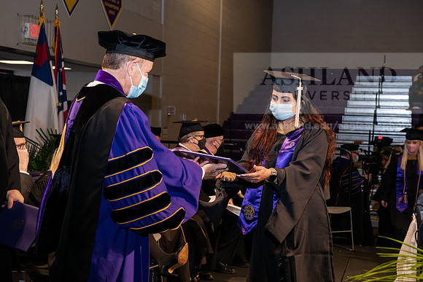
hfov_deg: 33.4
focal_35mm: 60
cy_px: 141
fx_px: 705
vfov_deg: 22.6
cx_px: 212
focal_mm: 60
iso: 1600
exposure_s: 1/200
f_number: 6.3
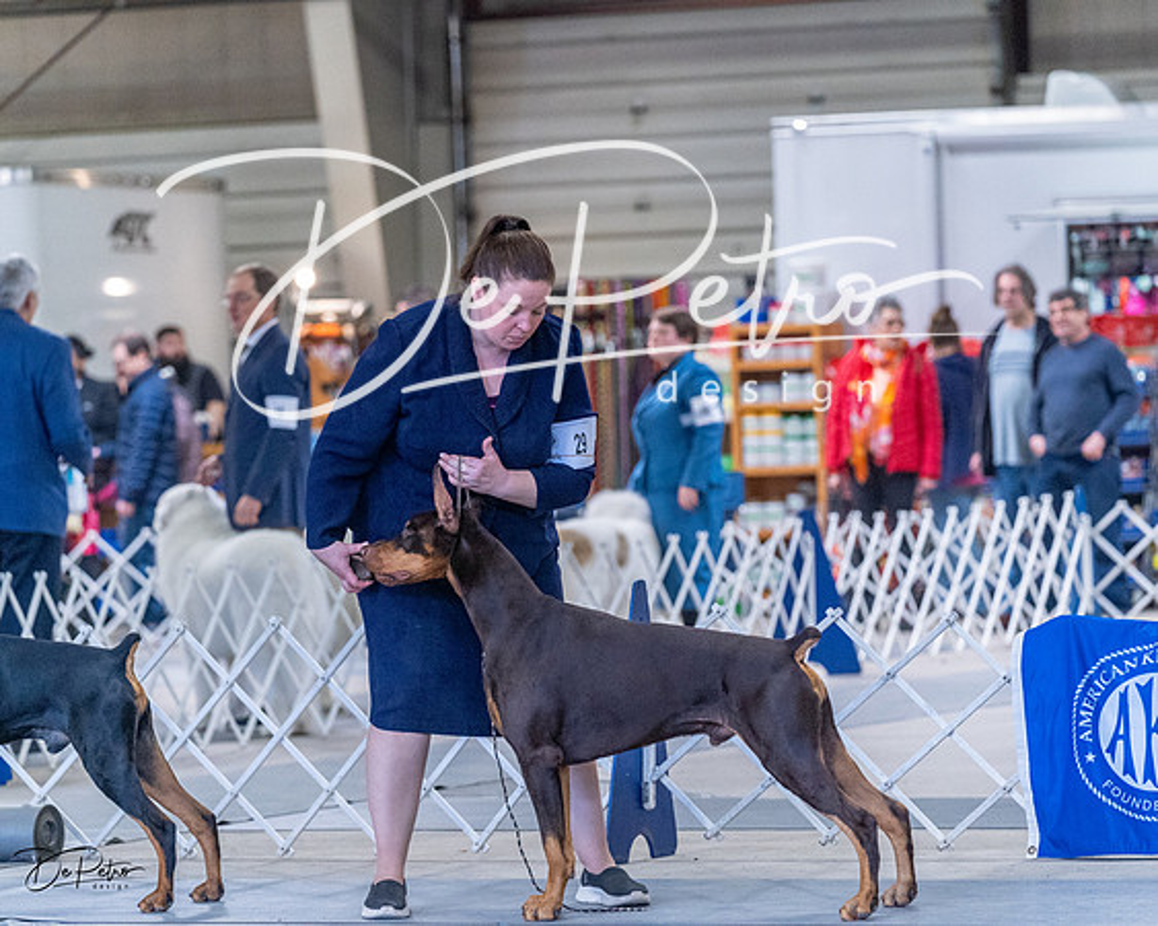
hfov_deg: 10.9
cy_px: 463
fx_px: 6096
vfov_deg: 8.7
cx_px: 579
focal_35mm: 178
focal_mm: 158
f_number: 4
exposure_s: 1/400
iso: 6400
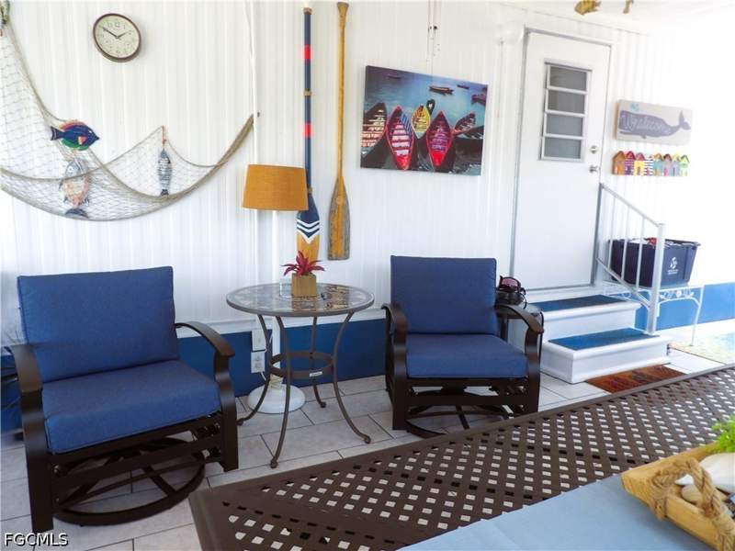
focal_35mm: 24
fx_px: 510
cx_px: 368
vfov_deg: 56.8
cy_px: 276
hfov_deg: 71.6
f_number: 3.2
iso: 167
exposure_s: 1/33
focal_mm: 4.3
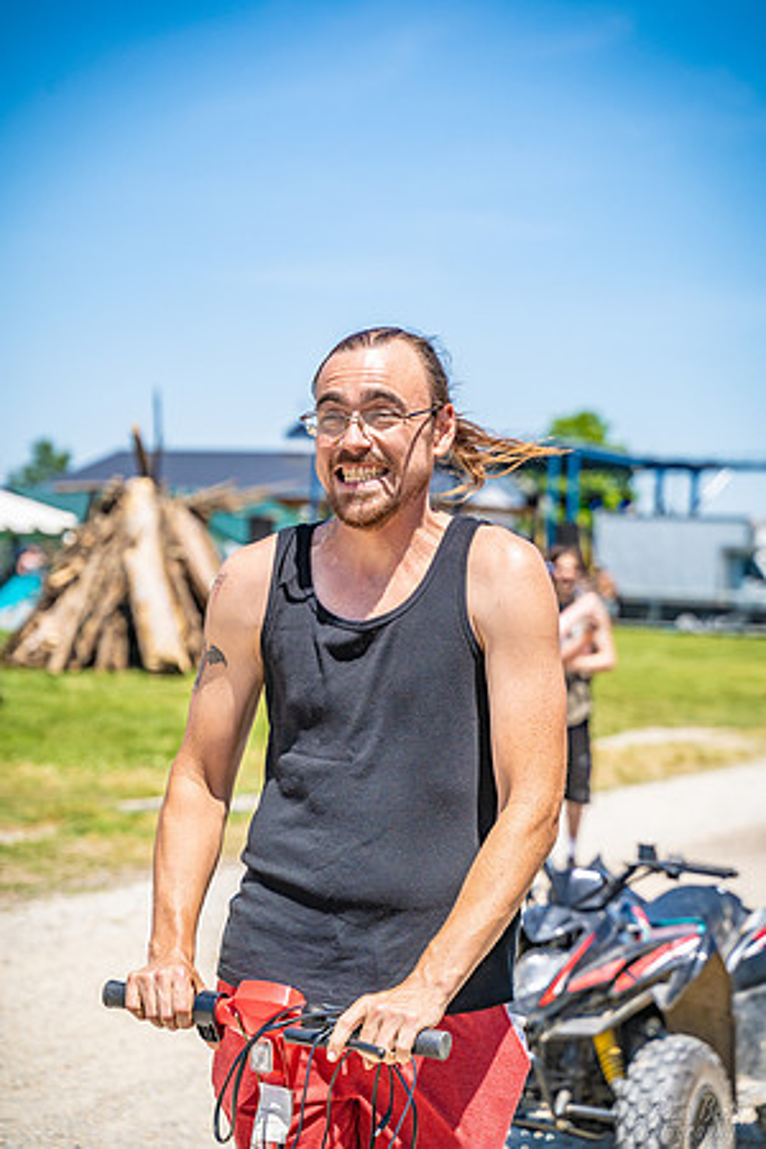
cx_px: 383
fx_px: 2394
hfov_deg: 18.2
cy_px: 574
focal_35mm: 75
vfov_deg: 27.0
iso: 100
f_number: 4.5
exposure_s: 1/2500
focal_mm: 75
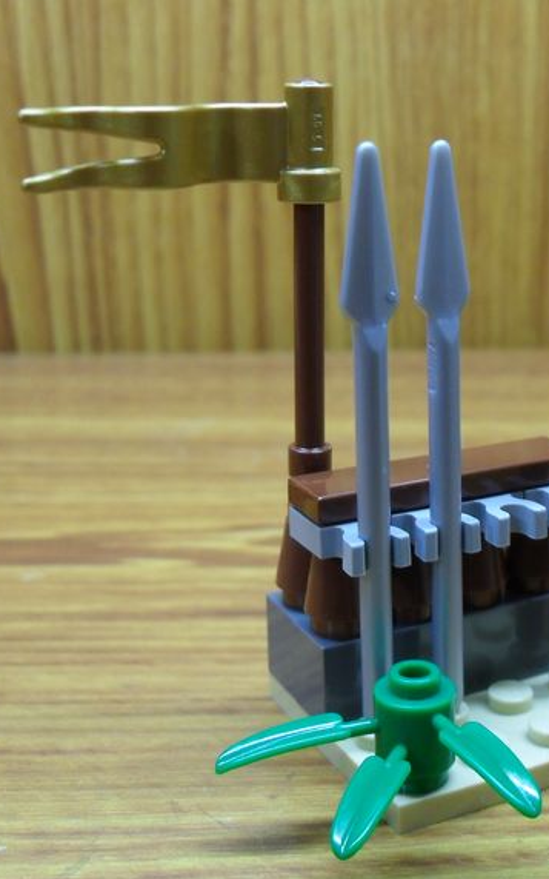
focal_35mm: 52
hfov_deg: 24.5
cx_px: 424
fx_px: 1245
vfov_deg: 38.9
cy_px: 436
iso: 200
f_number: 2.8
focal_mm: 6.2
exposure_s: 1/20
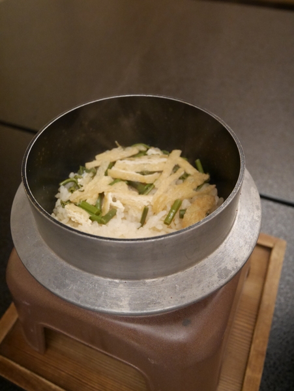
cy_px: 196
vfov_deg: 59.9
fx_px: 339
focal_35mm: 30
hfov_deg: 46.9
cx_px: 147
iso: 3200
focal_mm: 15
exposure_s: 1/60
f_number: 3.8
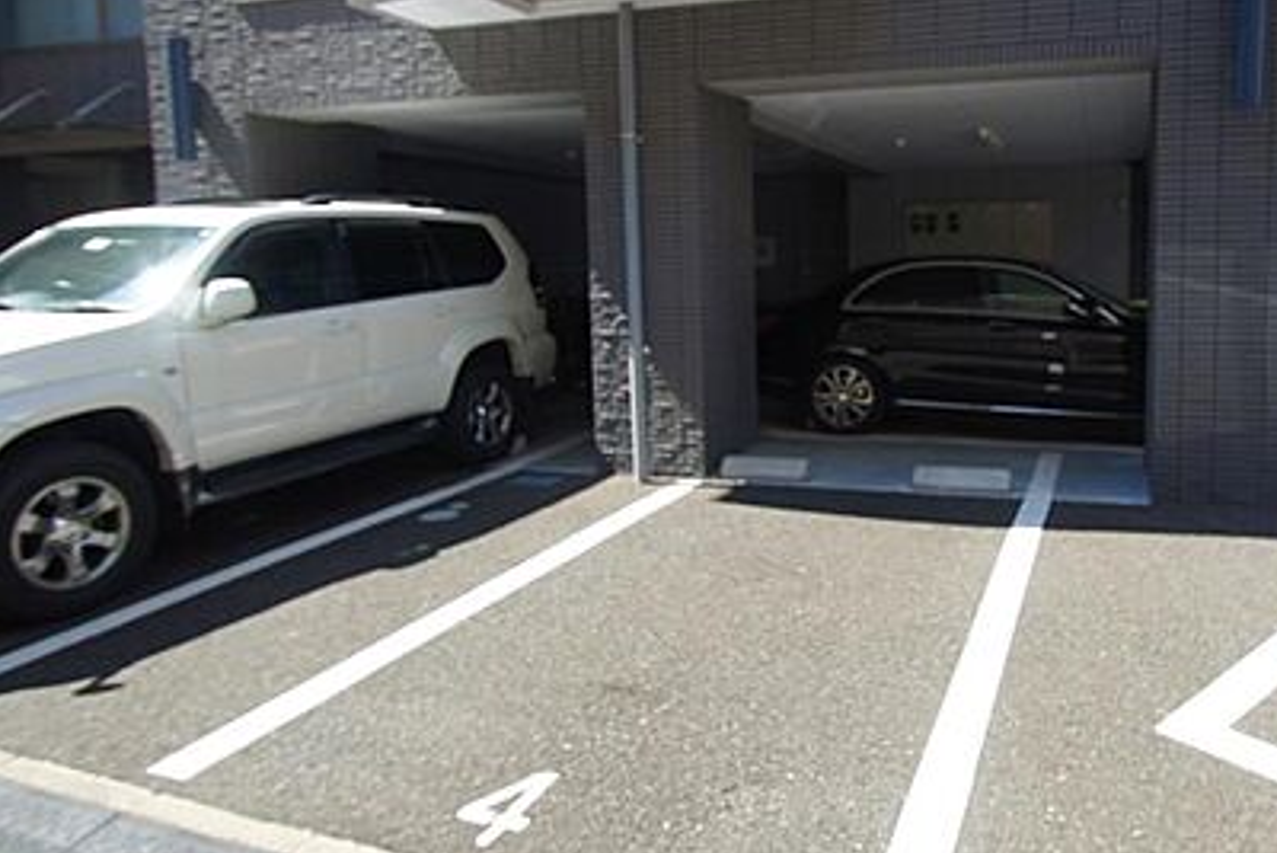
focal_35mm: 24
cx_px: 862
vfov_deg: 52.6
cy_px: 316
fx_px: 852
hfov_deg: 71.3
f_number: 6.3
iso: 100
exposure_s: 1/100
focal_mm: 10
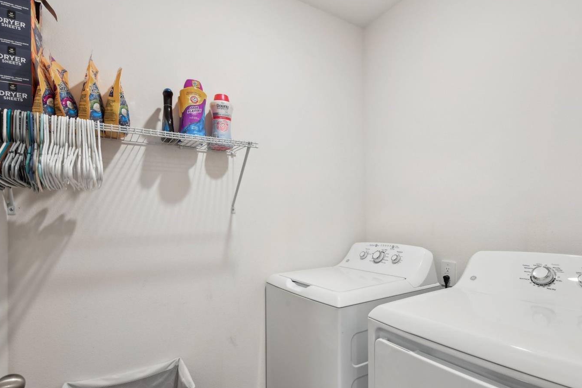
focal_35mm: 19
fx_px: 307
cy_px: 224
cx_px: 312
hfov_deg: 86.8
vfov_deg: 64.2
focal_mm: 16
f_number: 8
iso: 400
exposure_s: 1/10
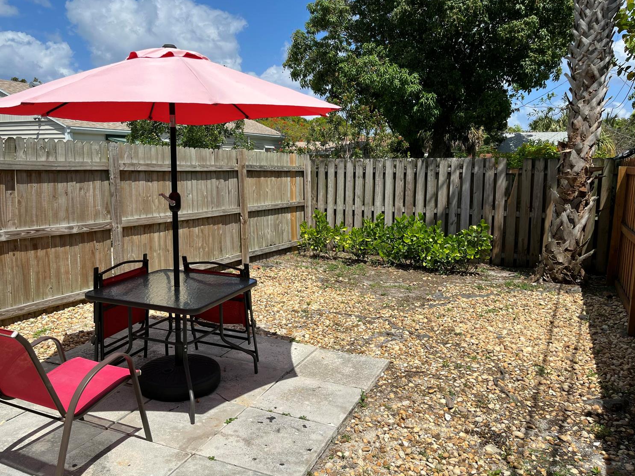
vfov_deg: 49.7
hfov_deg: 63.4
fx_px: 514
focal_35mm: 28
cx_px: 294
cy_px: 235
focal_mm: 5.1
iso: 50
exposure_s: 1/4651
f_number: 1.6
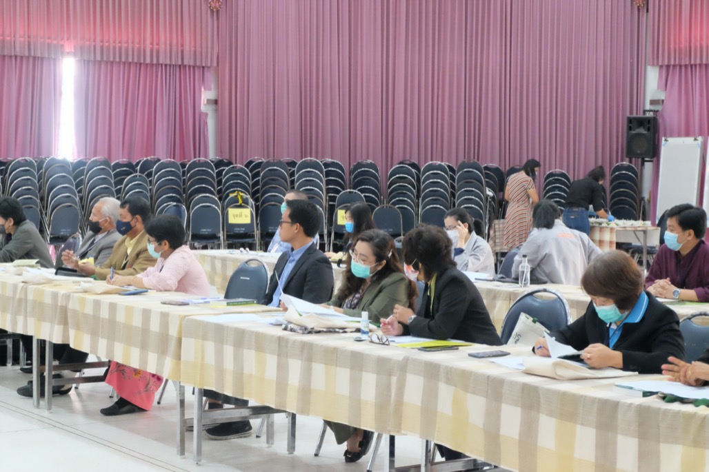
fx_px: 1477
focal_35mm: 75
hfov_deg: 27.0
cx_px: 354
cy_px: 236
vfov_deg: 18.2
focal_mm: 50
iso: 6400
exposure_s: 1/45
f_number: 5.6
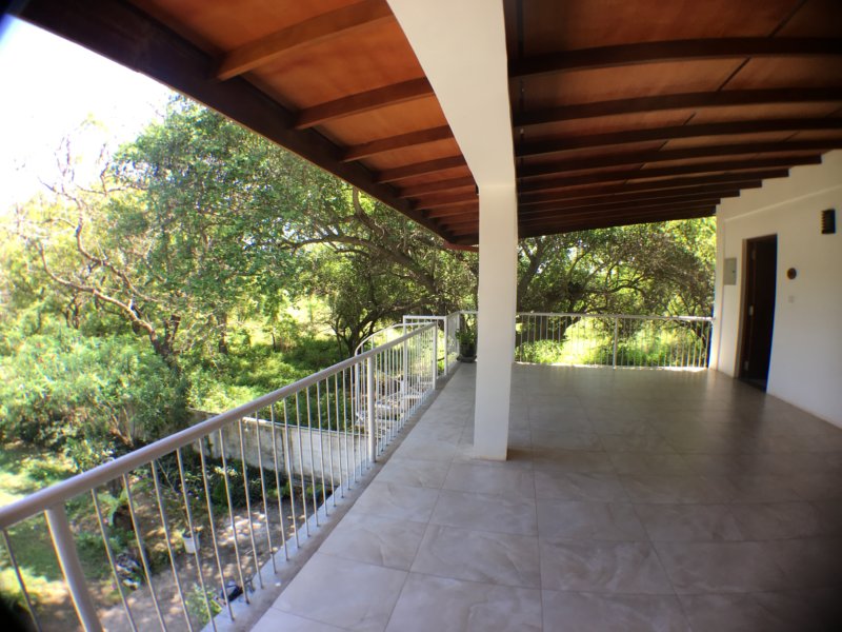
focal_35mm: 29
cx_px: 421
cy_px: 316
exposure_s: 1/100
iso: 25
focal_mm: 4.15
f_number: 2.2
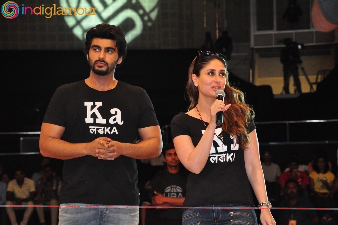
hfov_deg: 13.1
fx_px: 1477
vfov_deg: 8.7
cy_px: 112
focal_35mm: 158
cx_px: 169
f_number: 5.6
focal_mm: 105
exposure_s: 1/125
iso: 3200
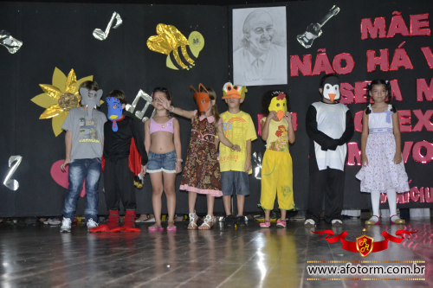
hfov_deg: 33.4
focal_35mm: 60
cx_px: 216
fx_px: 721
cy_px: 144
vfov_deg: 22.6
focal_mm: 40
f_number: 4.5
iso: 3200
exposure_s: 1/60
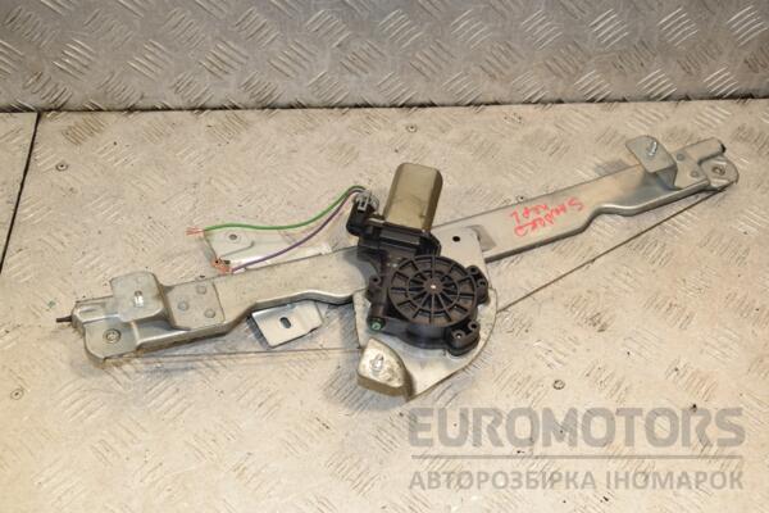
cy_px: 256
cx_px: 384
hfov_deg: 46.4
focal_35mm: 42
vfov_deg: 31.9
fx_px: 897
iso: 800
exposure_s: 1/200
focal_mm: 28
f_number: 8
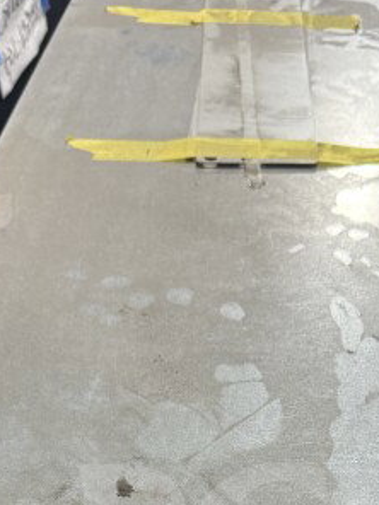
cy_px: 600
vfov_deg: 26.3
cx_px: 229
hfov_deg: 22.2
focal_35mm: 66
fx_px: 963
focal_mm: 6.76
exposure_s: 1/60
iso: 250
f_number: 1.78
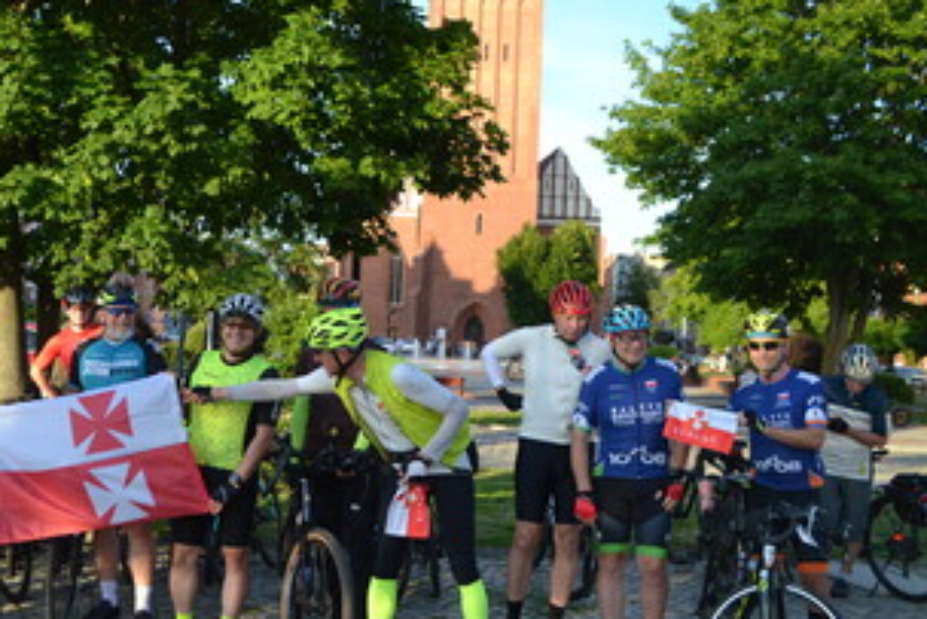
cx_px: 332
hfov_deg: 45.9
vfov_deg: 31.9
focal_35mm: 42
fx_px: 1082
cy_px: 299
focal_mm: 20
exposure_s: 1/800
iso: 400
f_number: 3.8
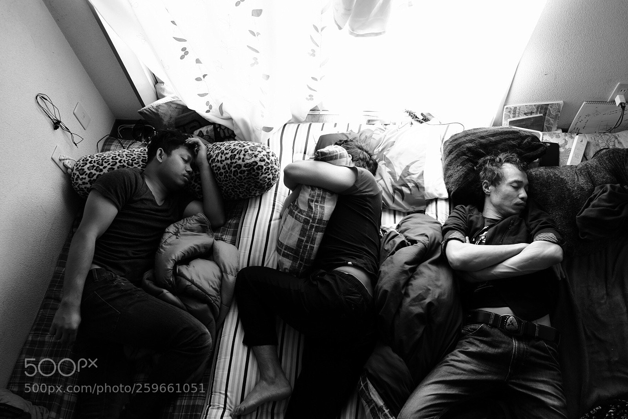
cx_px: 314
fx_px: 471
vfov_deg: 47.9
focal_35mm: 27
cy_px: 210
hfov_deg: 67.4
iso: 200
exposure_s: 1/30
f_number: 2.8
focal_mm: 18
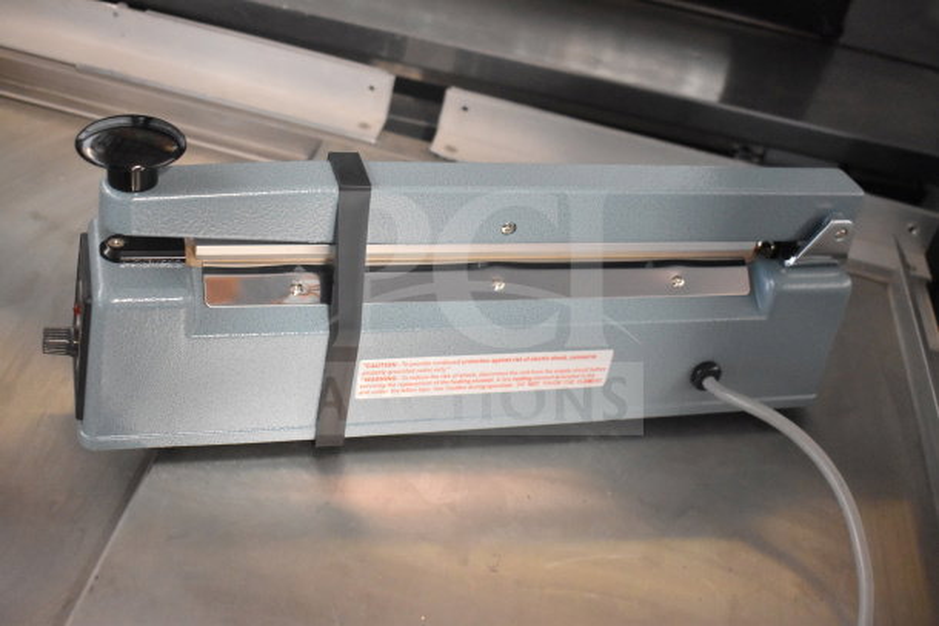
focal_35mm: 45
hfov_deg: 43.6
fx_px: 1174
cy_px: 313
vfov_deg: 29.9
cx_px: 470
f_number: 4.2
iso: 6400
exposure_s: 1/50
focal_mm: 30
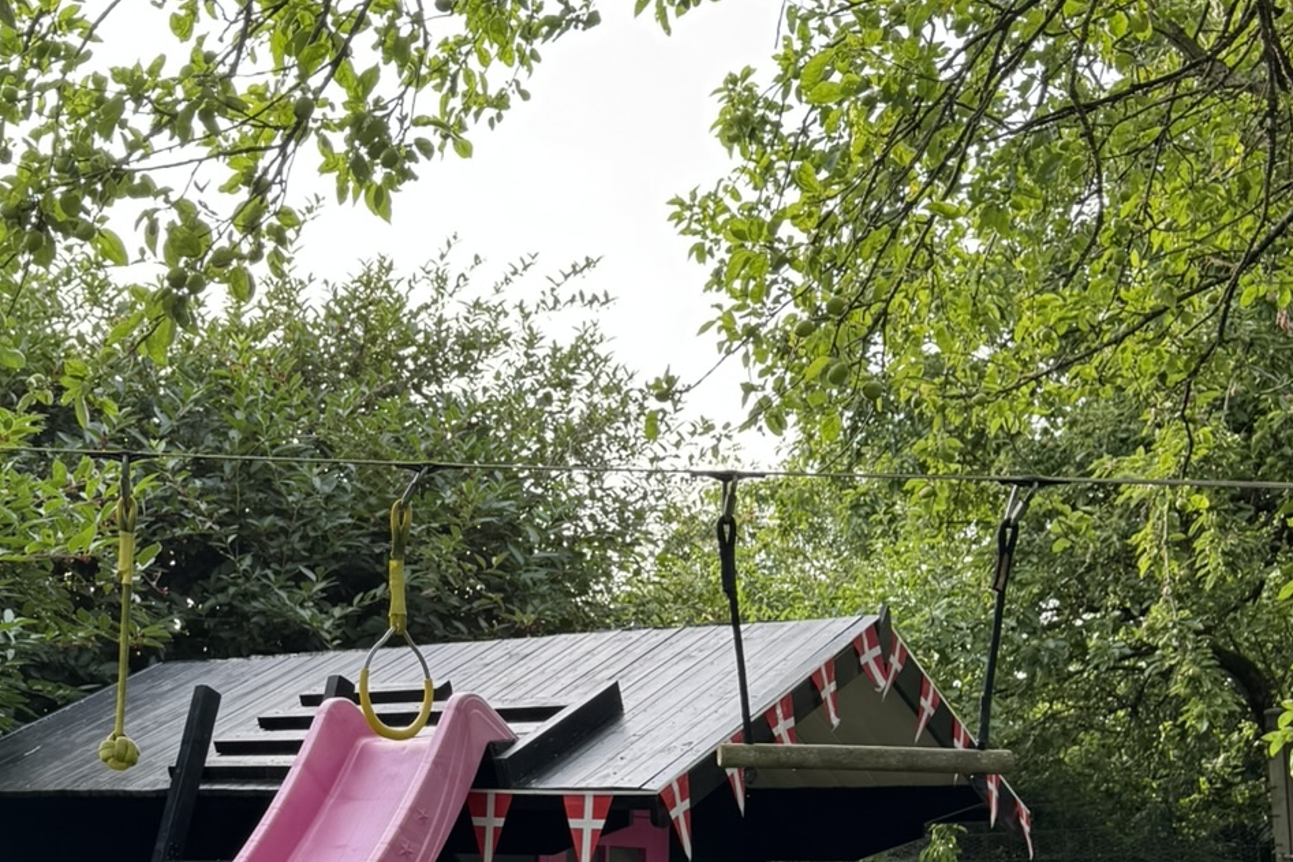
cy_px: 813
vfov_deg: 24.2
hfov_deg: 36.2
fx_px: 1939
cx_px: 351
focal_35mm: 54
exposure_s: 1/264
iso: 64
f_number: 1.78
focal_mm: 6.76
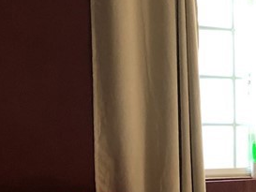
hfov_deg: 17.1
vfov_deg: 13.7
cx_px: 372
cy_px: 229
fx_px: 777
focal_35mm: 105
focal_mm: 4
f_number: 1.8
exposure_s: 1/15
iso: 64
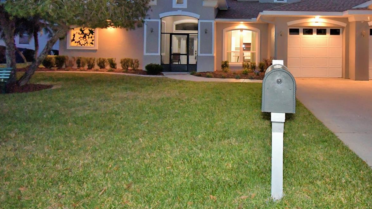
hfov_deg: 75.8
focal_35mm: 23
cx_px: 253
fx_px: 227
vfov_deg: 47.2
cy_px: 46
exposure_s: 1/30
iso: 3200
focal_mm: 11
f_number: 4.8
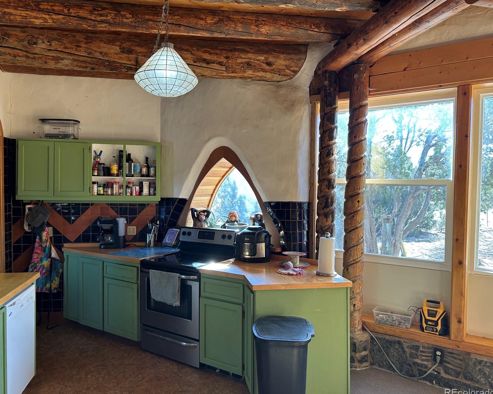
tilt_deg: -3.4
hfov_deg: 62.1
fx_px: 409
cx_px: 227
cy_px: 196
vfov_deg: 51.5
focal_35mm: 28
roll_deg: -0.3
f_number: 1.5
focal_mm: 5.7
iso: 80
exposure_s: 1/120
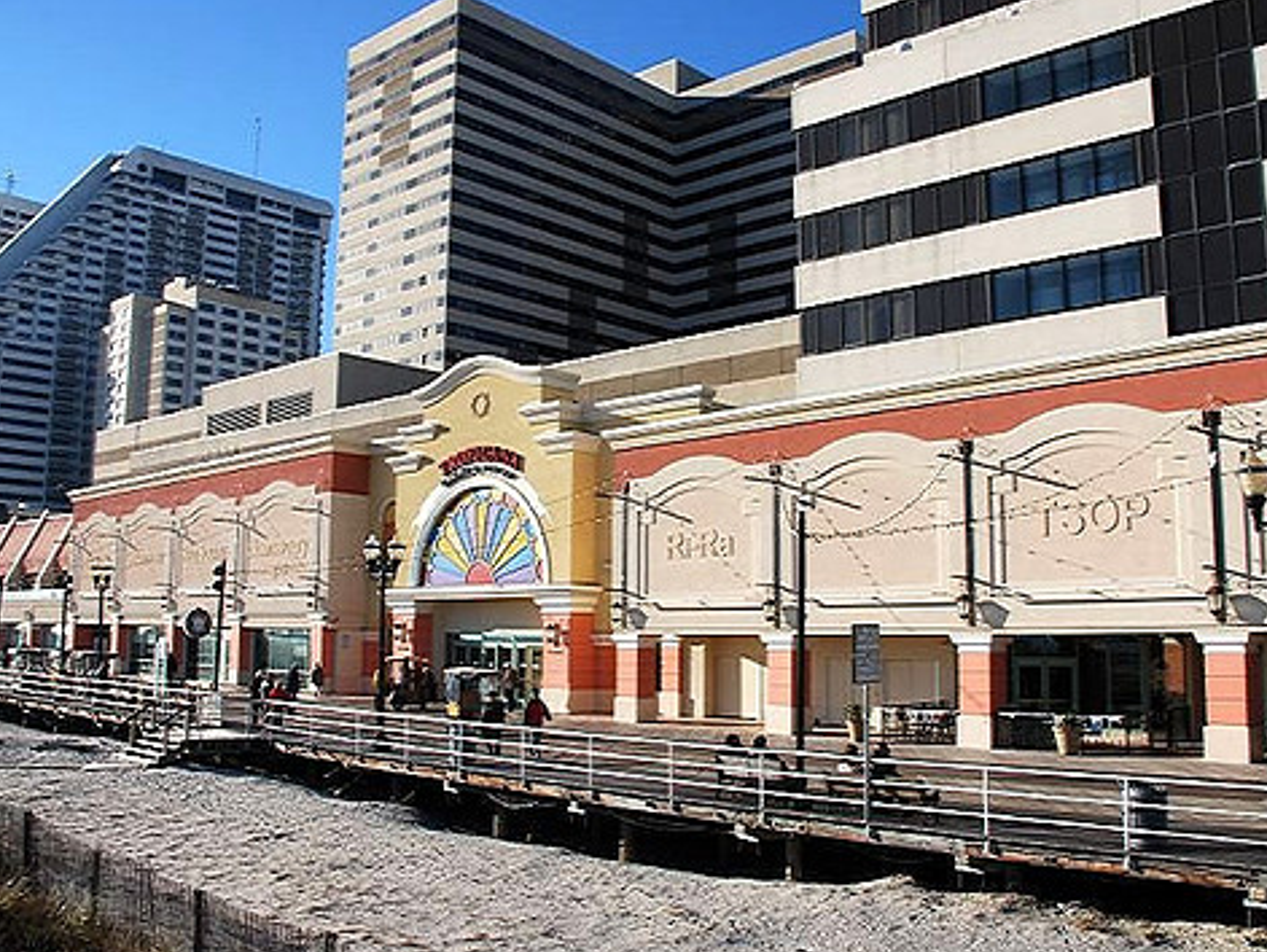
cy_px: 502
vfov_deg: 44.2
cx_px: 651
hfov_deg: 56.8
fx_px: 1172
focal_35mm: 32
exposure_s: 1/250
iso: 180
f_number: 10
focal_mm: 18
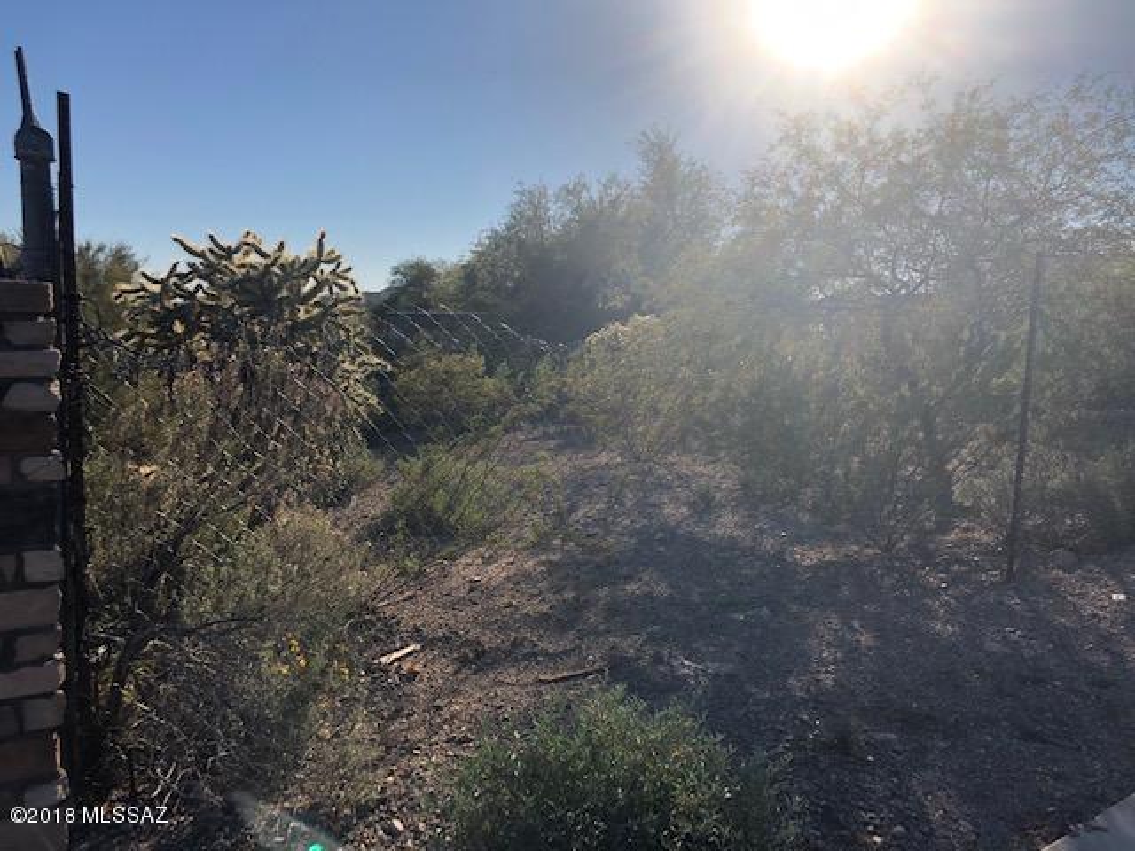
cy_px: 426
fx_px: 918
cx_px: 568
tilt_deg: -5.5
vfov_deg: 49.7
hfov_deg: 63.4
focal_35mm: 28
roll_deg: -0.6
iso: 25
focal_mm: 4
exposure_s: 1/2857
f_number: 1.8
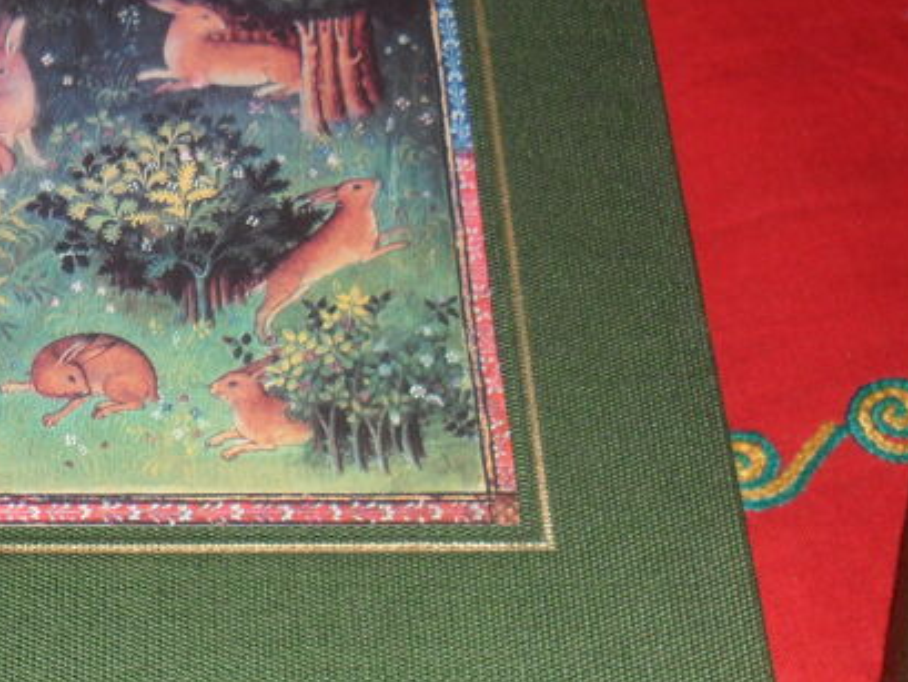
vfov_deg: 22.2
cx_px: 24
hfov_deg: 27.8
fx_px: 1732
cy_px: 453
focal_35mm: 66
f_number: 8.9
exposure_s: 1/45
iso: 100
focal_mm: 4.9
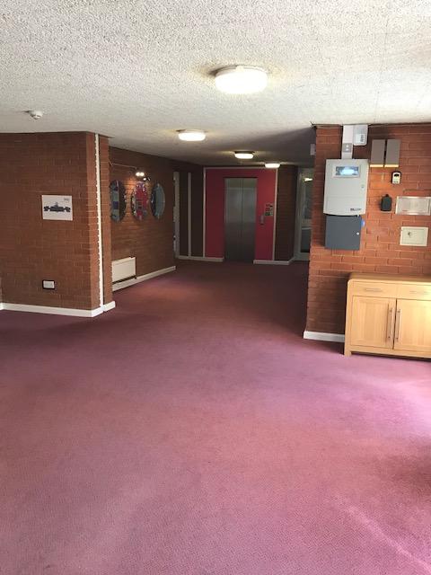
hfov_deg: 49.7
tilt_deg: -11.5
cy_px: 288
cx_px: 216
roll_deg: +0.3
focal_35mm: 28
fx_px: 465
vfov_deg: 63.4
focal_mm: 3.99
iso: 32
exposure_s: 1/33
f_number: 1.8
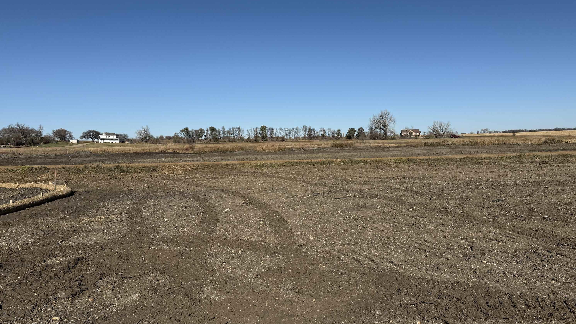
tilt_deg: -0.6
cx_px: 291
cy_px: 146
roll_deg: +2.3
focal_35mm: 27
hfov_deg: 69.9
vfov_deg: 42.8
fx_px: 412
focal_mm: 6.76
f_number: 1.78
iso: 80
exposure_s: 1/8130
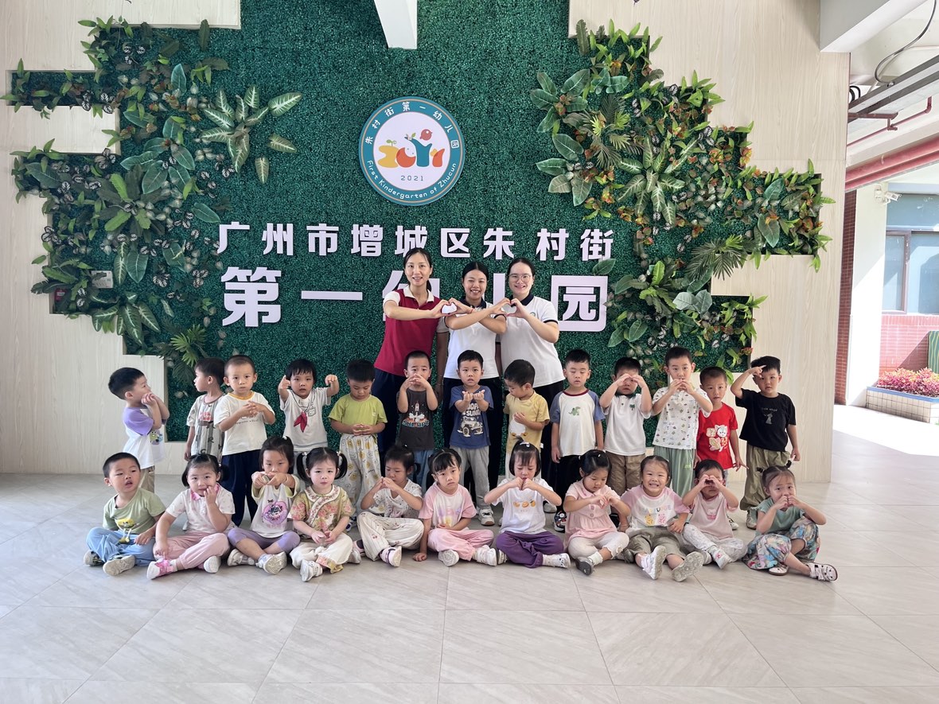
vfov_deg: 53.1
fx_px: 705
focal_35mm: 26
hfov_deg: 67.3
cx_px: 470
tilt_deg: -4.9
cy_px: 352
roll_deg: -0.6
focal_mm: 5.1
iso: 50
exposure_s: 1/186
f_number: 1.6
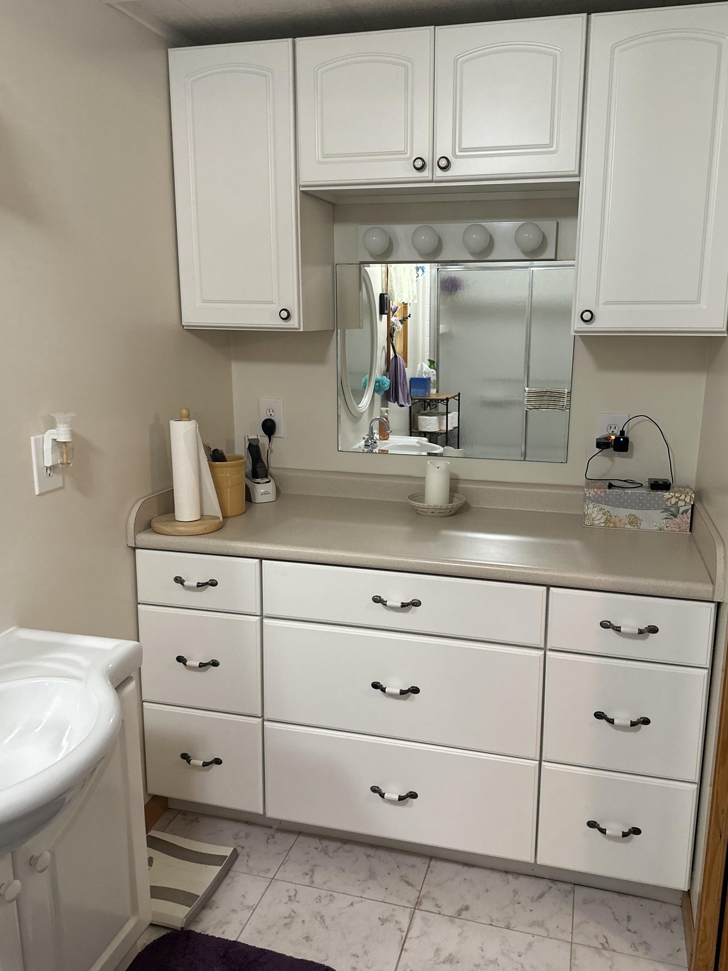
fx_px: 757
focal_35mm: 27
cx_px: 389
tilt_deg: -12.8
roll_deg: -0.4
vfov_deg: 65.3
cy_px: 472
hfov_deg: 51.3
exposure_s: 1/60
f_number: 1.78
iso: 320
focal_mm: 6.86
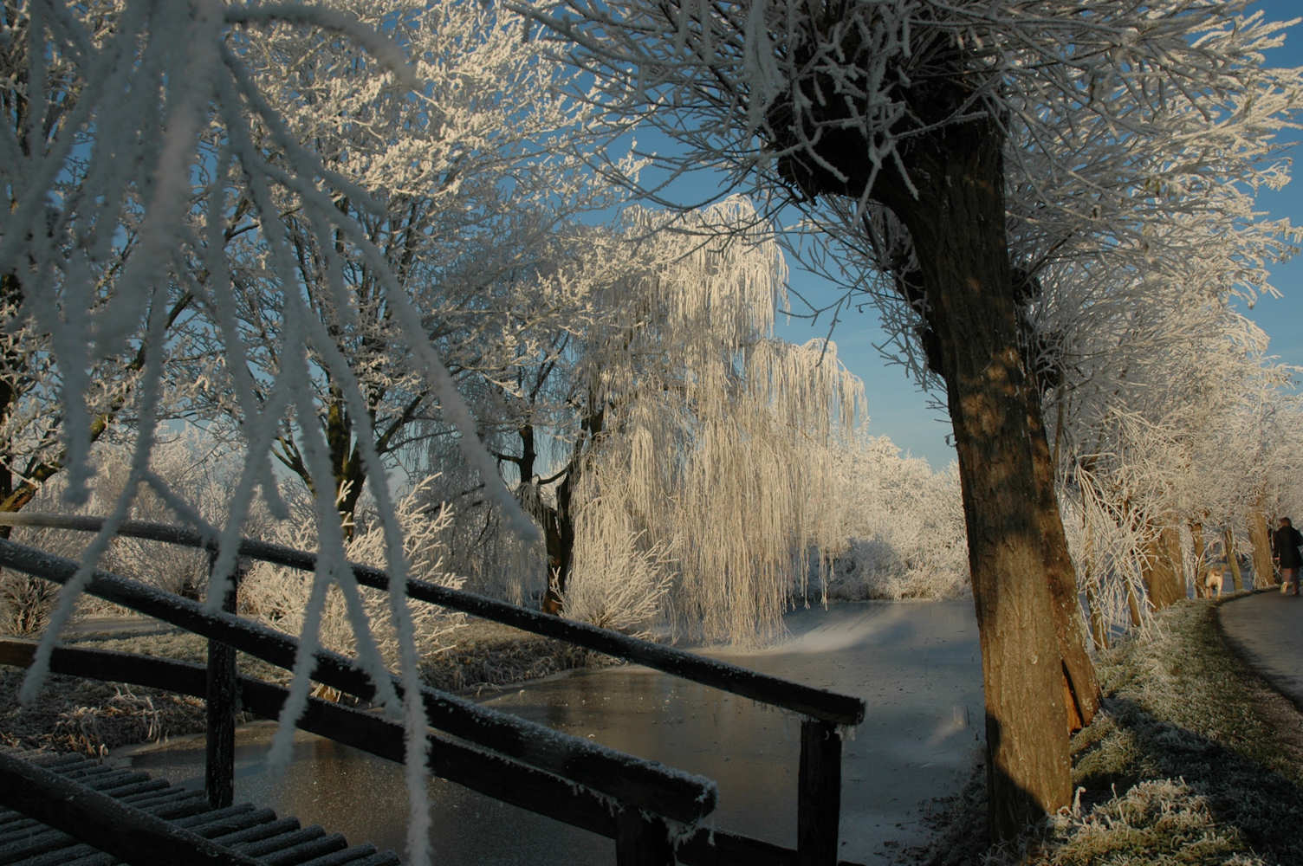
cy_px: 433
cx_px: 652
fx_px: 976
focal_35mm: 27
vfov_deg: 47.8
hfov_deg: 67.4
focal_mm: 18
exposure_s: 1/320
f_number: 9
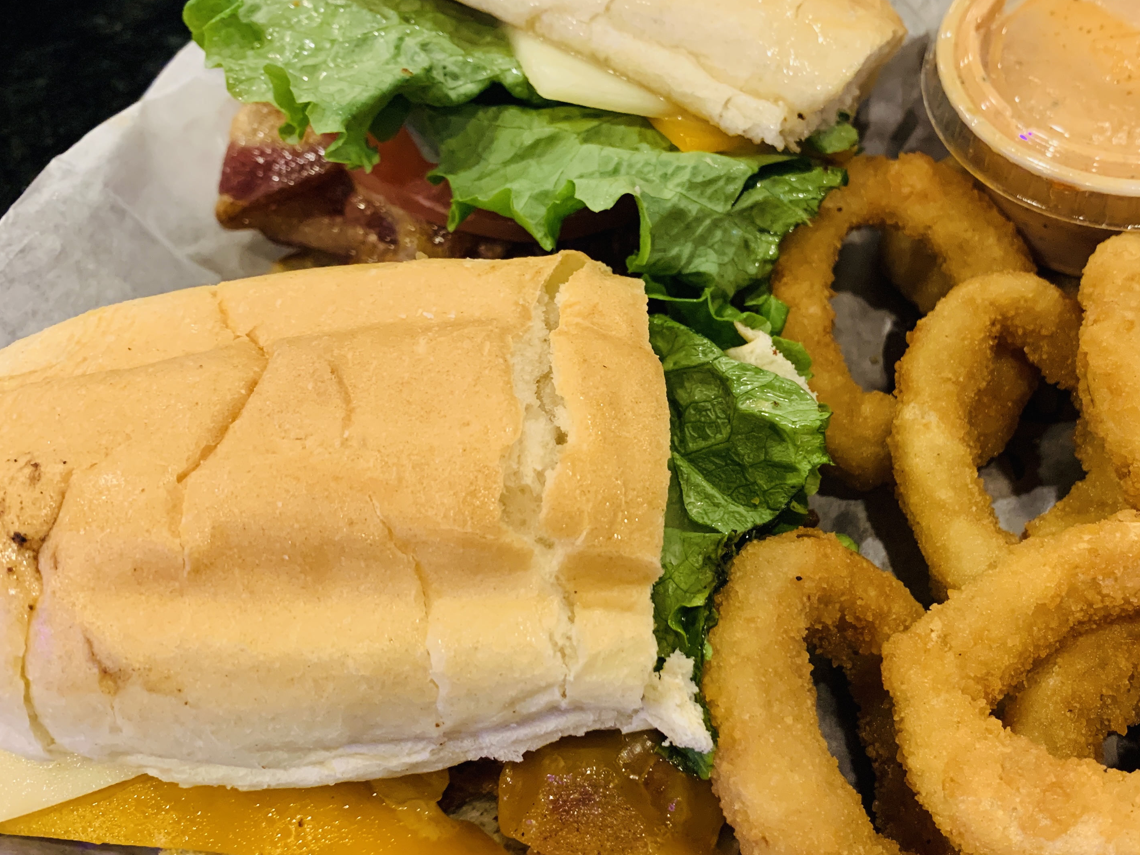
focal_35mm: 37
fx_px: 1219
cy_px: 442
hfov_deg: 49.1
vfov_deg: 38.7
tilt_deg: -53.9
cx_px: 775
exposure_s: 1/40
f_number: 1.8
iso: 400
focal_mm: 4.25
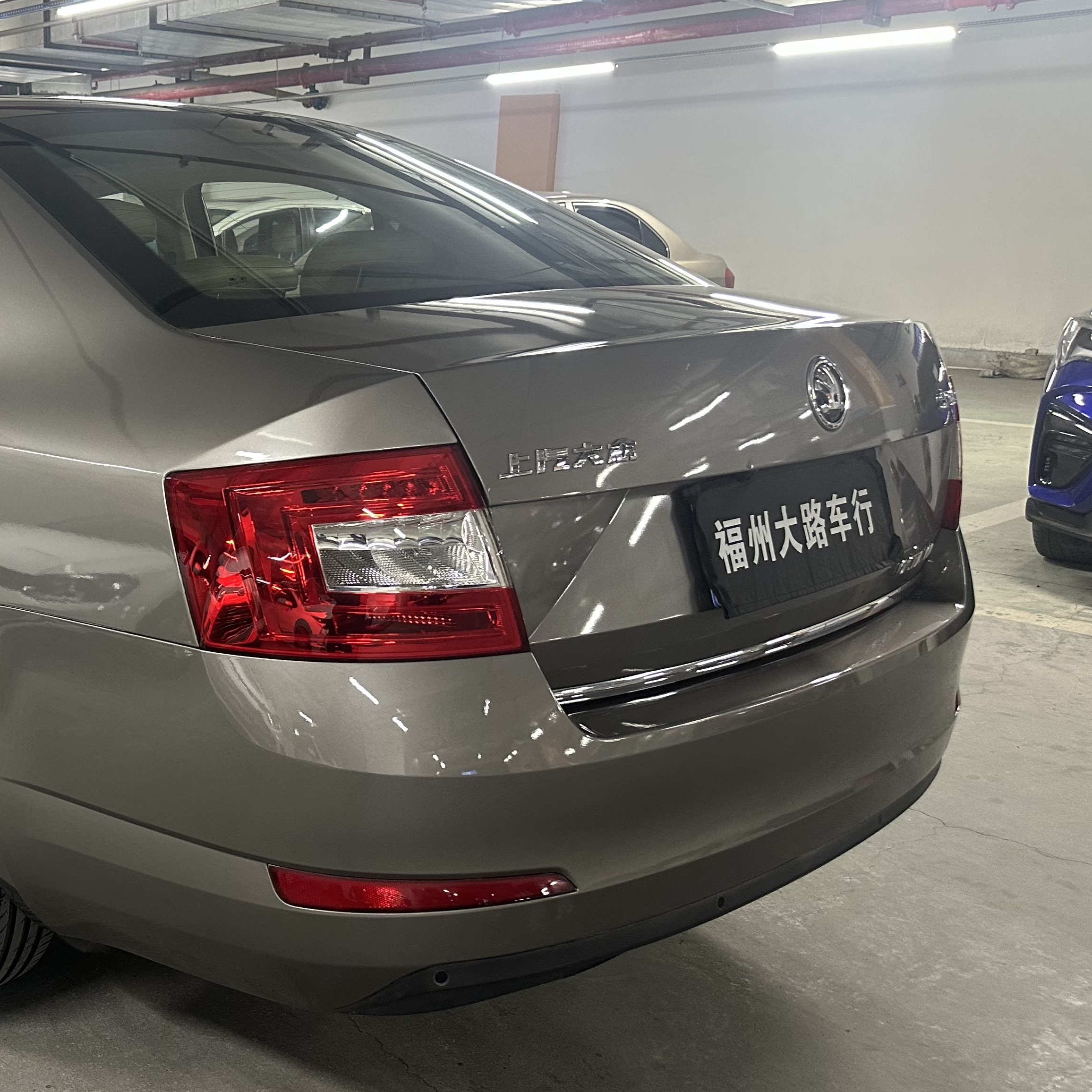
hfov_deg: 42.1
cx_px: 161
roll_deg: +0.8
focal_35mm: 37
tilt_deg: -15.9
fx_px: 1321
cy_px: 619
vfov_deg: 44.8
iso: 400
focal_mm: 6.86
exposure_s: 1/50
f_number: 1.78
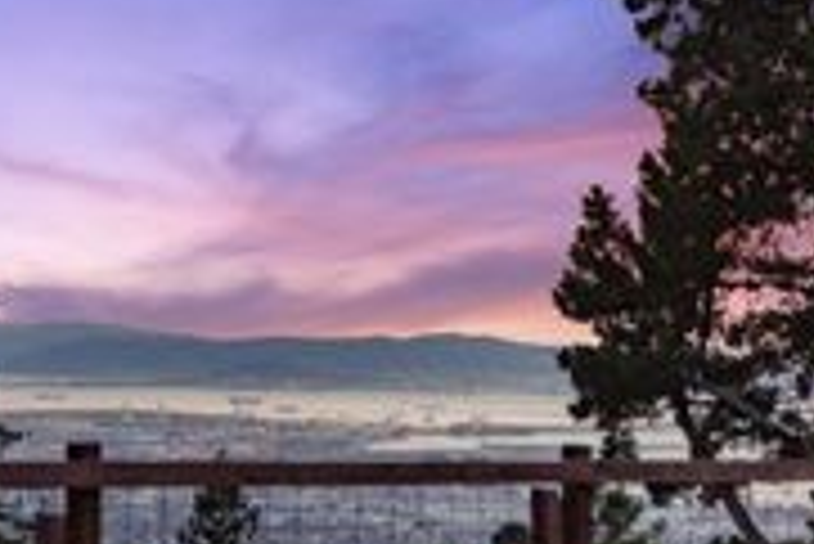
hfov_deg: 14.8
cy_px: 425
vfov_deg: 9.9
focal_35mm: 138
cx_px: 202
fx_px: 3123
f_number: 2.8
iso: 640
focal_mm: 50
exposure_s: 1/160
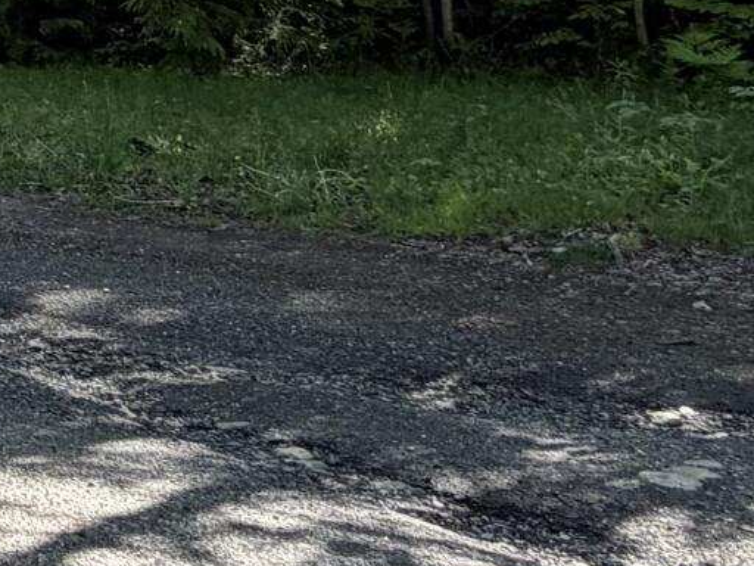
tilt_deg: +1.7
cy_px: -261
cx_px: -689
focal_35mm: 82
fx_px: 1786
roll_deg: -0.8
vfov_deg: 16.5
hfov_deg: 17.8
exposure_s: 1/379
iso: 50
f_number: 2.2
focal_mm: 2.22
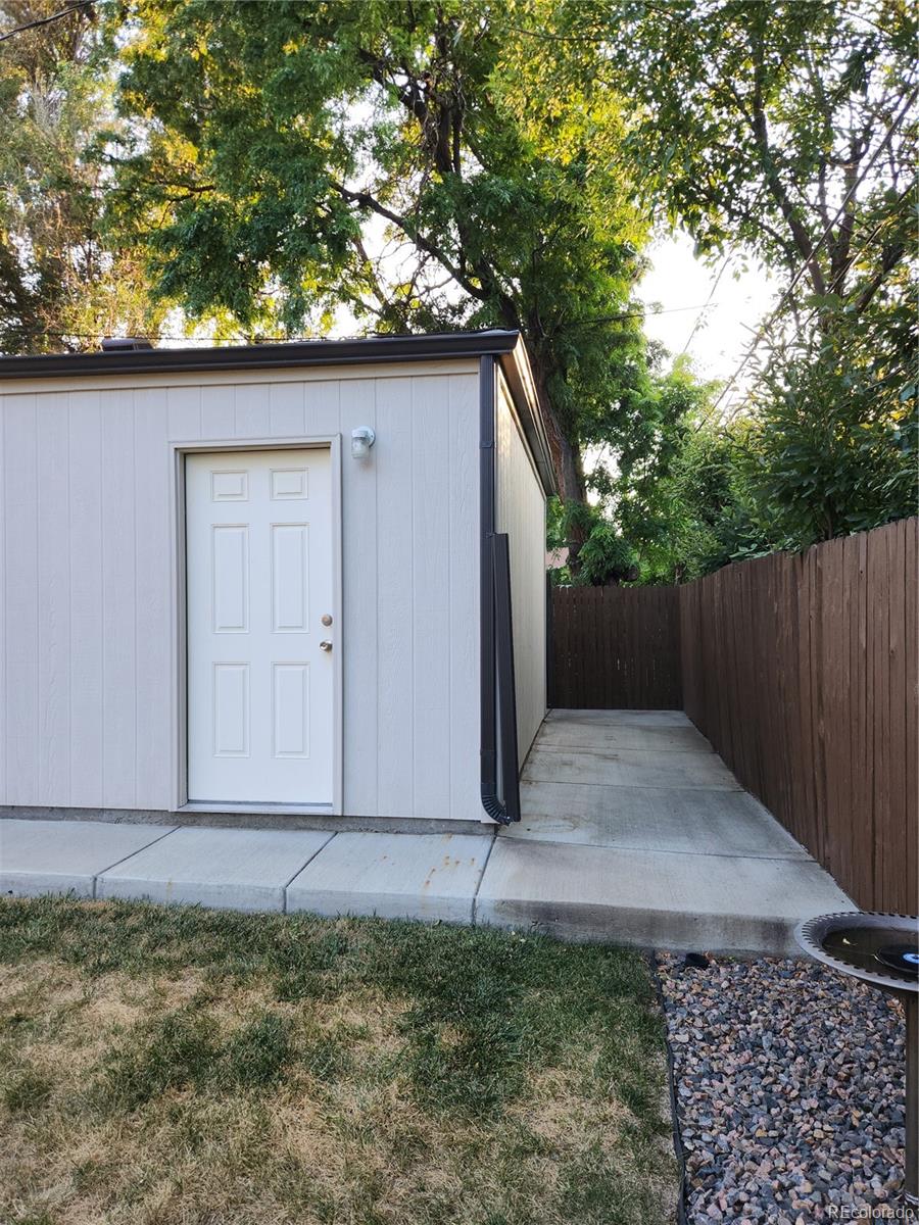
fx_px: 814
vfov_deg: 73.9
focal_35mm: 23
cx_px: 460
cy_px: 612
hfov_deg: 58.9
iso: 32
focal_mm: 5.4
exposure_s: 1/120
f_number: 1.8
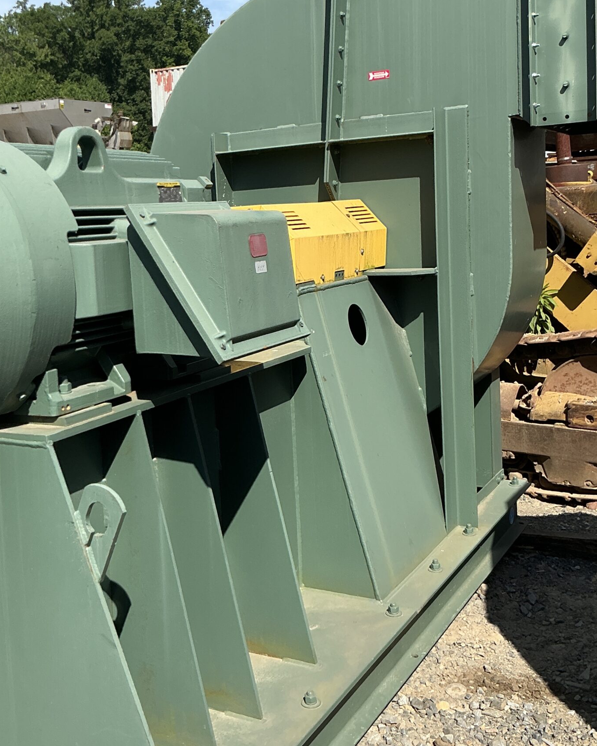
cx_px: 264
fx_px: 905
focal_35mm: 41
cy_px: 319
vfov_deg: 44.7
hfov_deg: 36.4
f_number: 1.8
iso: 25
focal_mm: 3
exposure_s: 1/1451
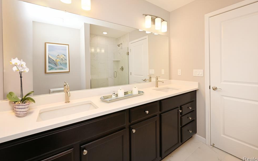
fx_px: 105
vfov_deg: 74.6
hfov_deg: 101.4
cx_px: 134
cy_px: 73
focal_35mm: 15
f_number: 9
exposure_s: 1/60
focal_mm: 14
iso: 450
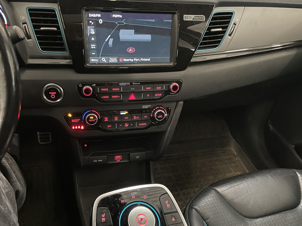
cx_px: 133
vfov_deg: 46.8
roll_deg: -7.3
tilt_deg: -38.5
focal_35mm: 30
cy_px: 121
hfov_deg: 59.8
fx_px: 262
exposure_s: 1/20
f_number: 1.6
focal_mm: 4.2
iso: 1000
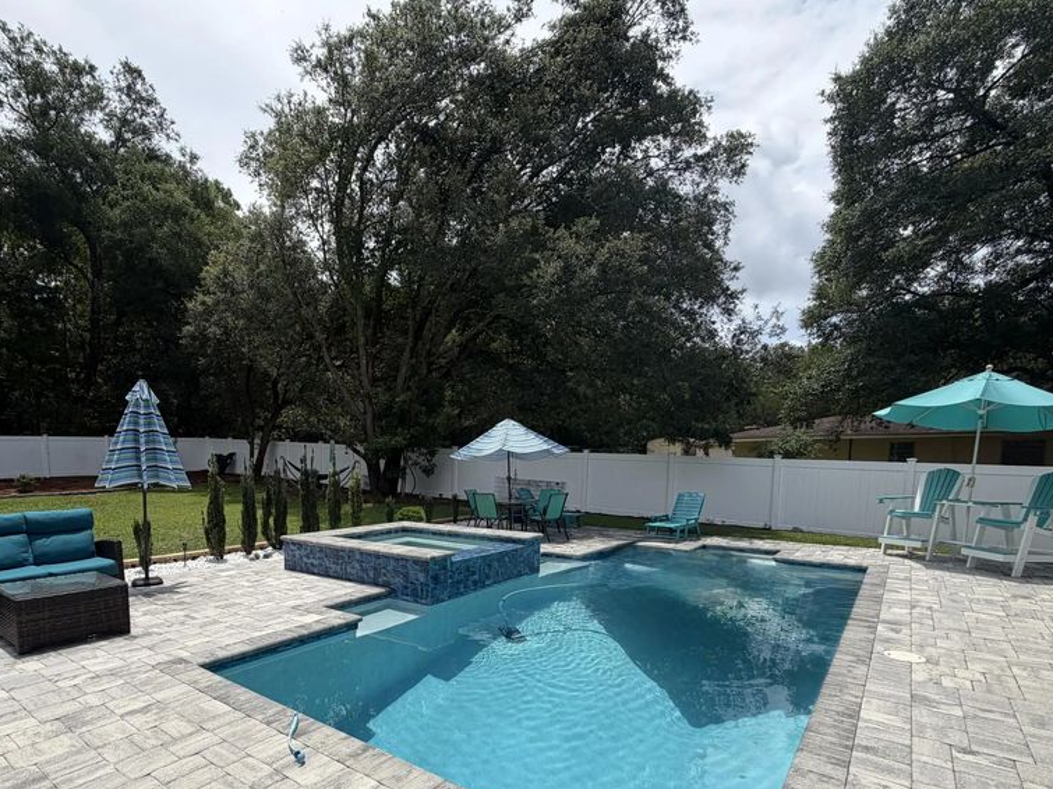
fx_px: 578
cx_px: 452
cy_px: 512
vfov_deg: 67.2
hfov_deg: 84.2
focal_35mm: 19
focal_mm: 2.22
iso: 25
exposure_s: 1/1033
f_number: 2.2
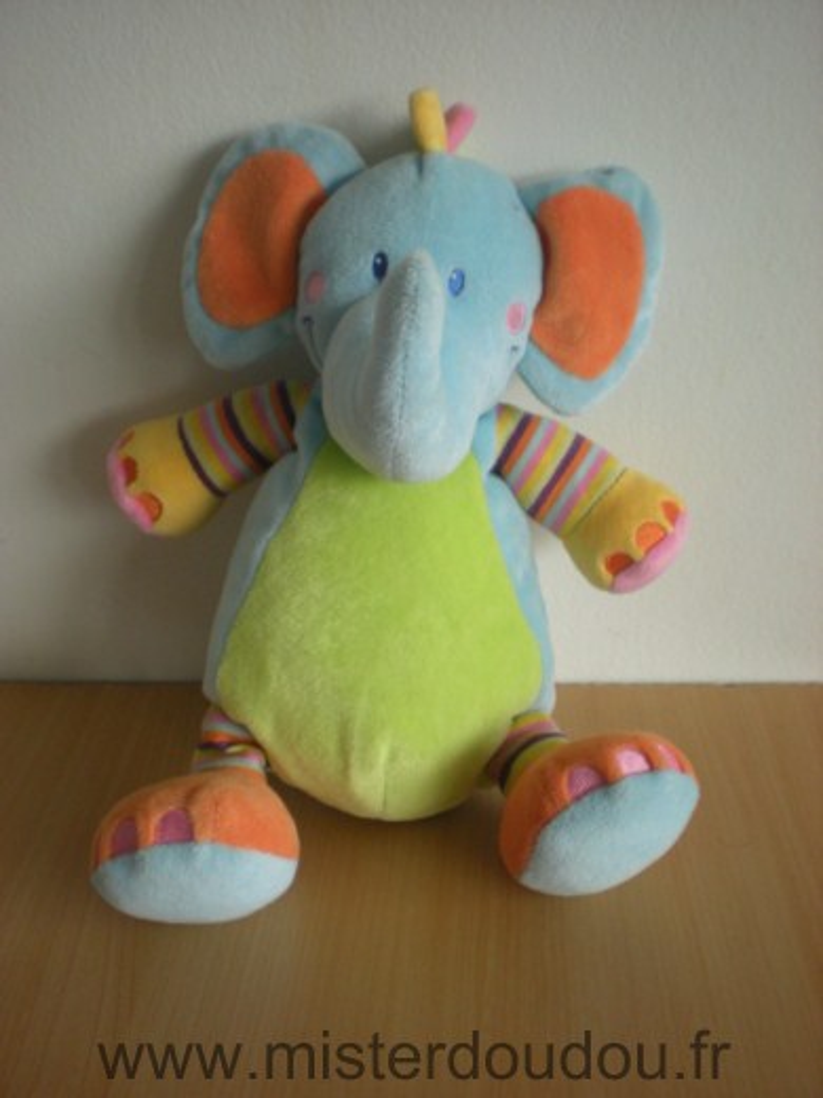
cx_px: 412
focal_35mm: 38
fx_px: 1205
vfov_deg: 49.0
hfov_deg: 37.7
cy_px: 549
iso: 200
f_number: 3.1
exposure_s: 1/51.8
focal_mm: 6.3
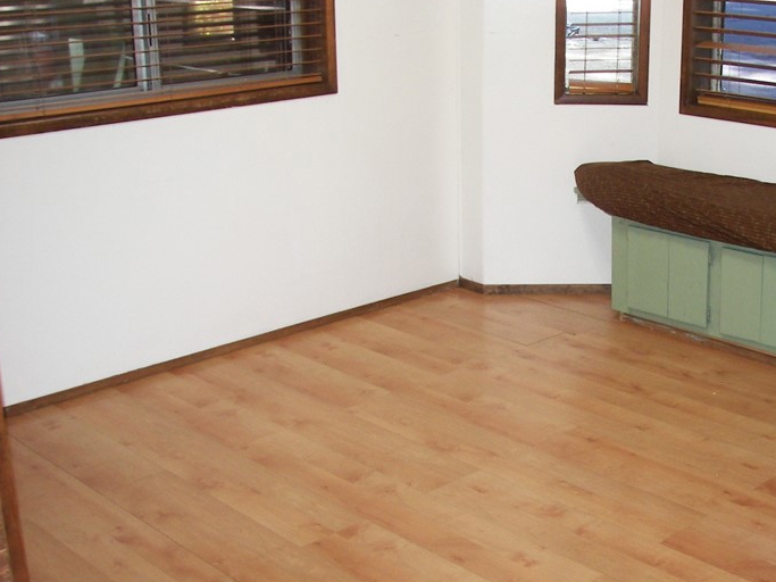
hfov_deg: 35.0
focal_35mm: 54
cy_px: 368
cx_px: 548
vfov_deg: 26.9
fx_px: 1210
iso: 100
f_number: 2.8
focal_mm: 6
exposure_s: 1/30
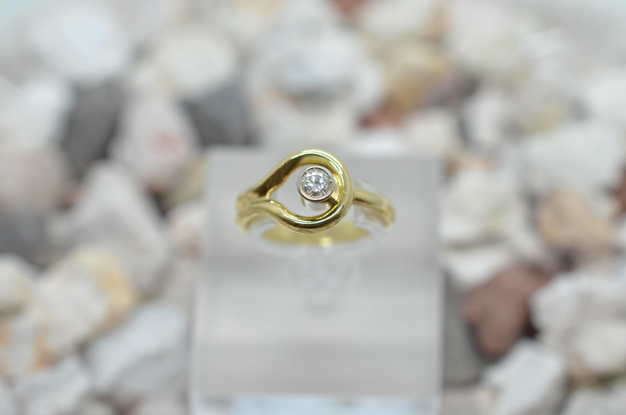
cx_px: 313
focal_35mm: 60
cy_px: 208
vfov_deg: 22.5
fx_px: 1041
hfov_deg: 33.5
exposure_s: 1/1000
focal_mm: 40
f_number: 6.3
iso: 2500
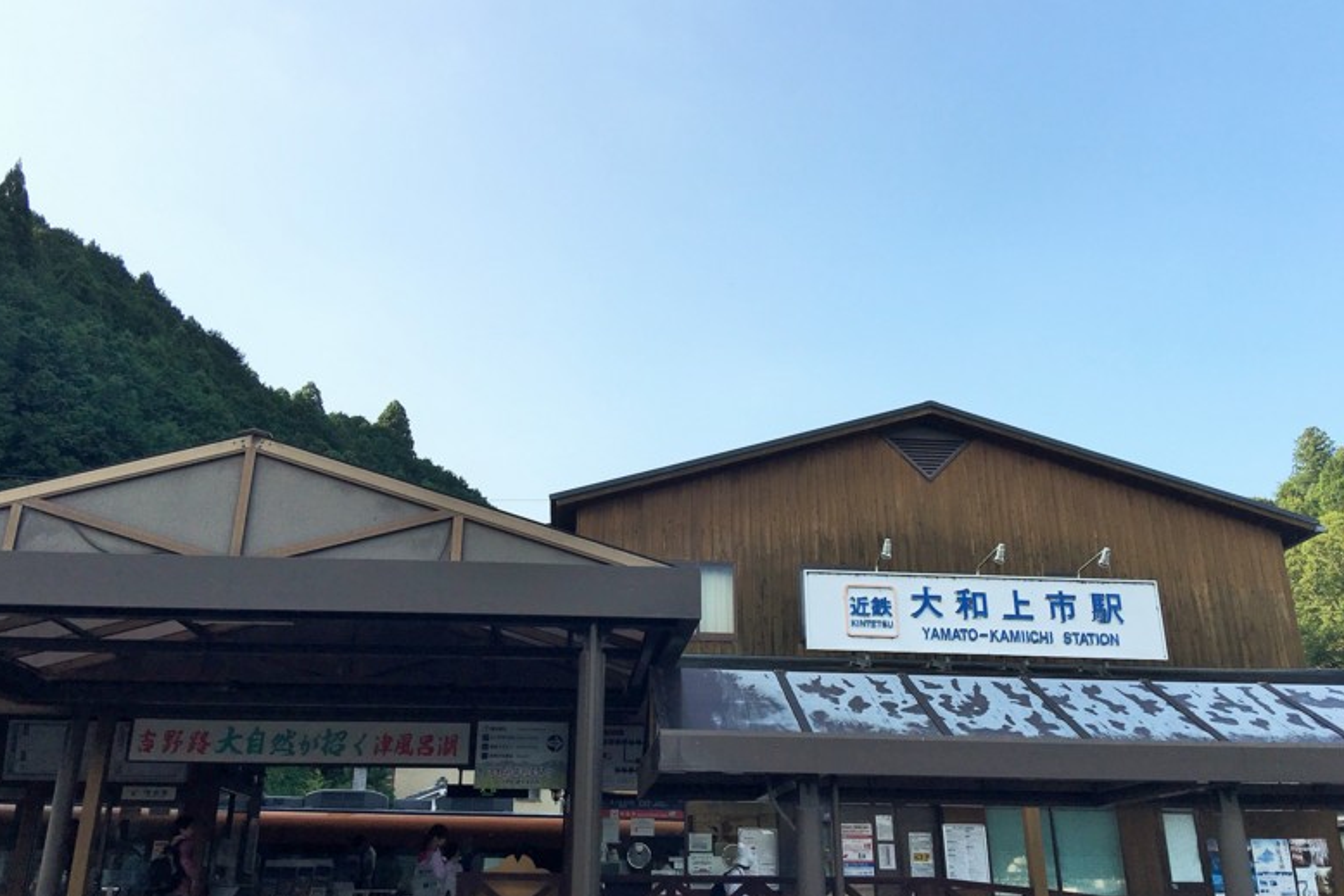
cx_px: 655
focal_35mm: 31
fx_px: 1157
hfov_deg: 60.3
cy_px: 432
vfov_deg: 42.3
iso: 25
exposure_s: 1/718
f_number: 2.2
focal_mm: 4.15
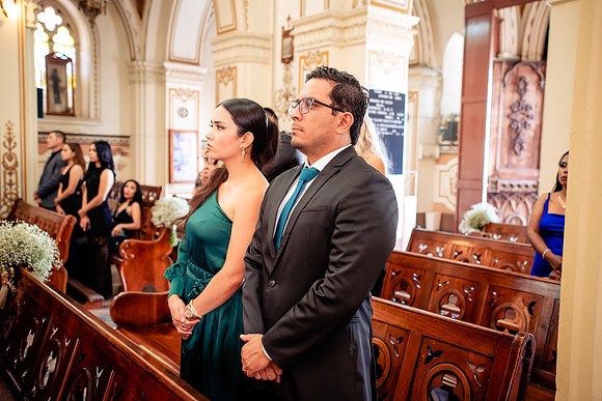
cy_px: 200
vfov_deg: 37.9
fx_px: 585
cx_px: 301
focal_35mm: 35
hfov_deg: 54.4
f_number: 3.2
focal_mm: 35
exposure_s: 1/80
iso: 1250
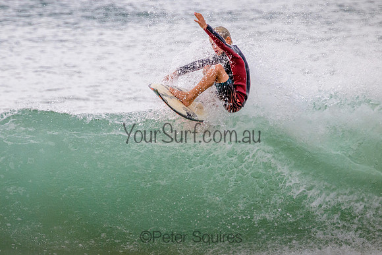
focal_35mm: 1075
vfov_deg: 1.3
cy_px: 105
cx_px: 145
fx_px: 11405
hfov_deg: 1.9
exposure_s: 1/2000
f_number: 11
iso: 2000
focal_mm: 800
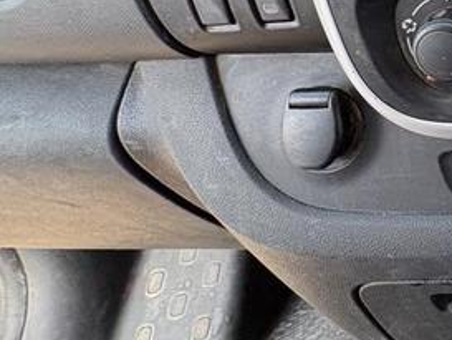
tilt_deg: -28.3
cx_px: 715
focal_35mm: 46
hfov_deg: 26.3
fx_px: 601
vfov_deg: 28.0
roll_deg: -5.5
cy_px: -58
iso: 200
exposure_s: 1/99
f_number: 2.2
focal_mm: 2.22
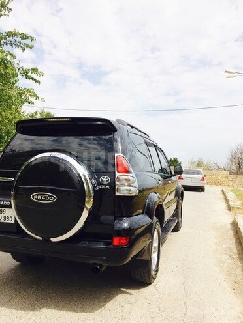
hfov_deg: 48.2
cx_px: 122
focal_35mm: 29
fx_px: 271
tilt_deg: -0.2
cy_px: 162
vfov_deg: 61.7
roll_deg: +0.3
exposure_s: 1/2740
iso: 32
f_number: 2.2
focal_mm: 4.15
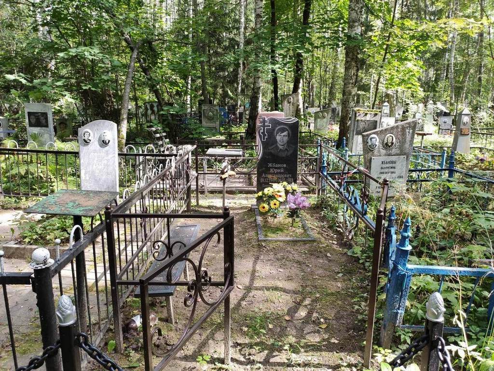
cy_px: 186
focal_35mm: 26
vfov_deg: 53.1
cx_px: 247
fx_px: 371
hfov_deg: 67.3
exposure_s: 1/33
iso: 1333
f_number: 1.75
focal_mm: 4.77
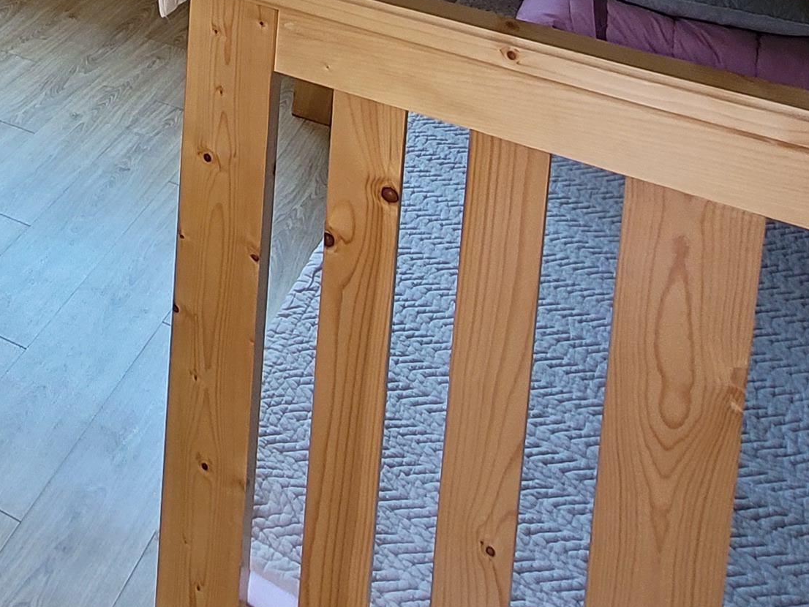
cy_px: -394
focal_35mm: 47
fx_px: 1099
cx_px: 57
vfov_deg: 22.6
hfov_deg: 37.4
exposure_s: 1/60
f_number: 2.2
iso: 64
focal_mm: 1.74
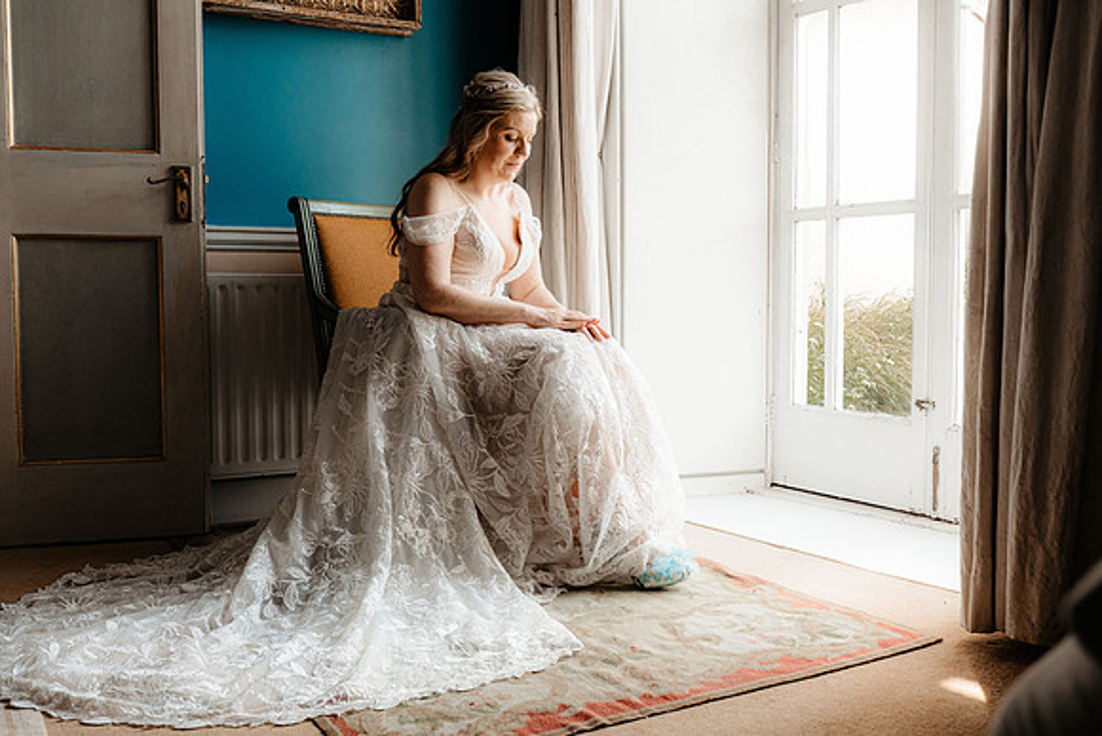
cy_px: 368
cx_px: 551
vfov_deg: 36.9
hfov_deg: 53.1
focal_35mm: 36
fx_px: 1102
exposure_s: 1/160
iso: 1000
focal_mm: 35
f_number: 7.1
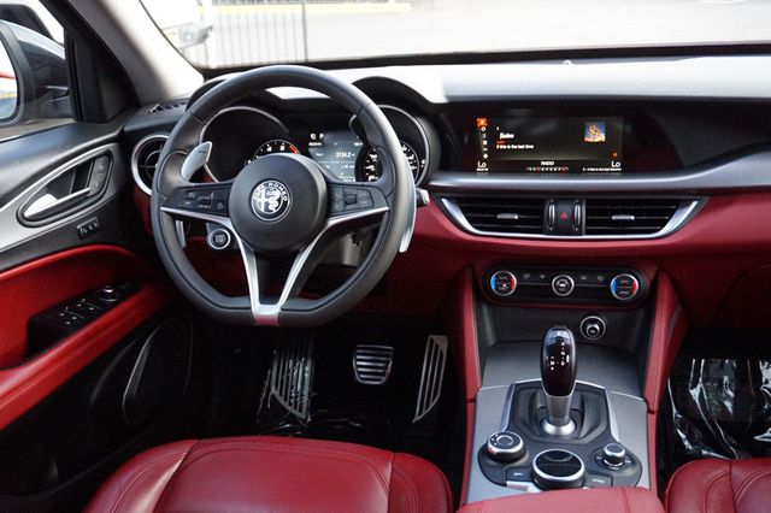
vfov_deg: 38.3
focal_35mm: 34
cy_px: 256
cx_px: 386
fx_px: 738
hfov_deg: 55.1
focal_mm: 23
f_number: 4
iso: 2500
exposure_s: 1/160
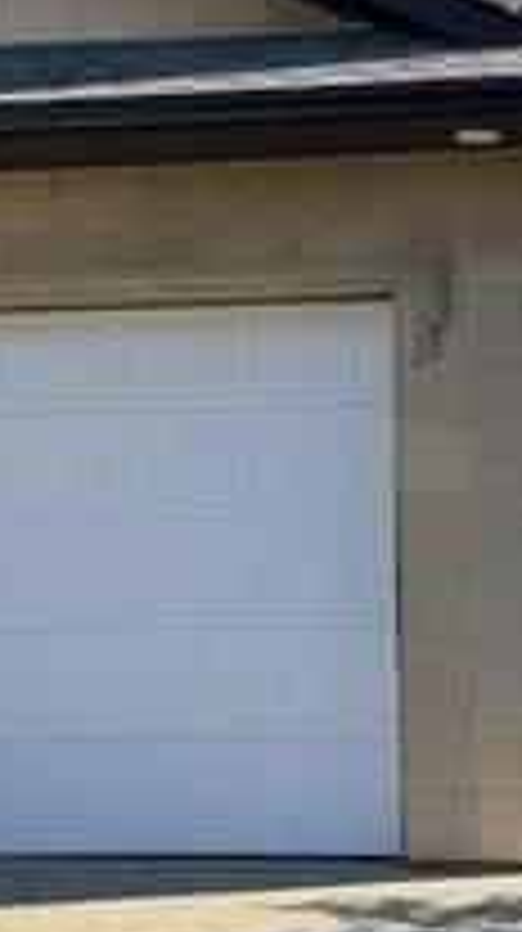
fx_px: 1999
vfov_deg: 26.2
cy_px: 383
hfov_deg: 14.9
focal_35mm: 81
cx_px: 266
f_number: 1.8
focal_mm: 6.93
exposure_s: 1/1754
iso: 64
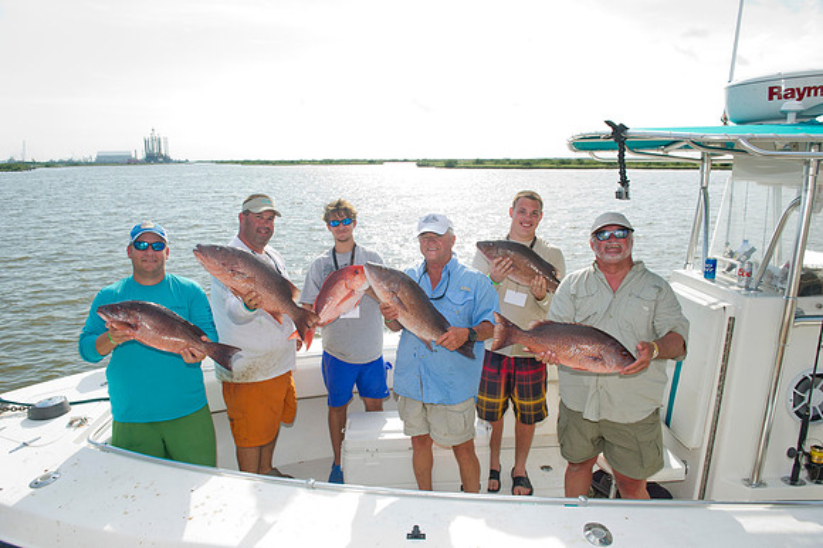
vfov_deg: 53.1
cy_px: 274
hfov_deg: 73.8
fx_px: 548
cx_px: 412
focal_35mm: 24
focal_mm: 24
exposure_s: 1/250
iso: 125
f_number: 7.1
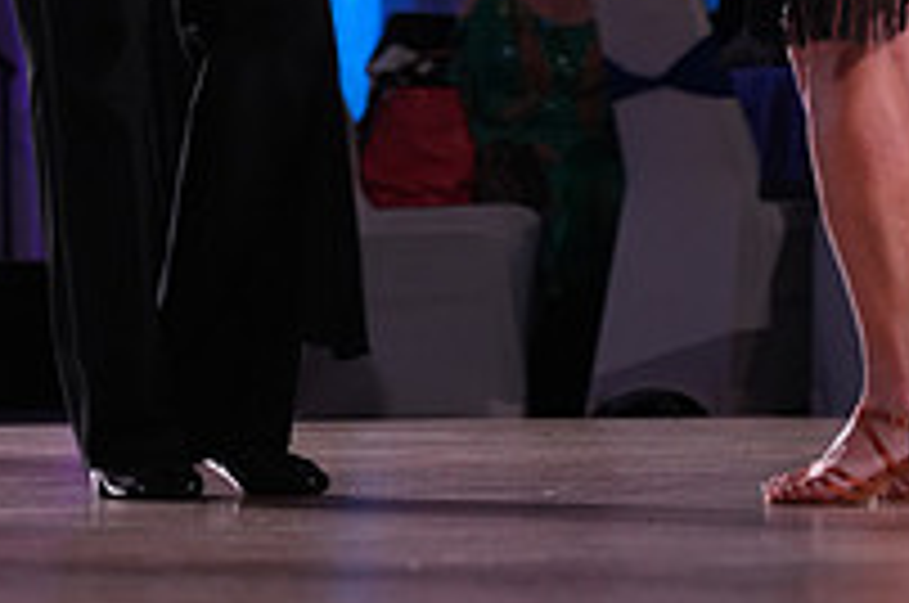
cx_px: 547
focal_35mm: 302
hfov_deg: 6.8
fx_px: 7613
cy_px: -567
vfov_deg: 4.5
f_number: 4
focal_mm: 105
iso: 1600
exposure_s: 1/400
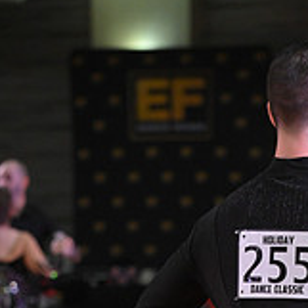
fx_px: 3765
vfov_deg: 4.6
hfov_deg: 4.7
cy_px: 501
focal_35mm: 374
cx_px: 305
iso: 2000
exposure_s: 1/320
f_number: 5
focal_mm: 122
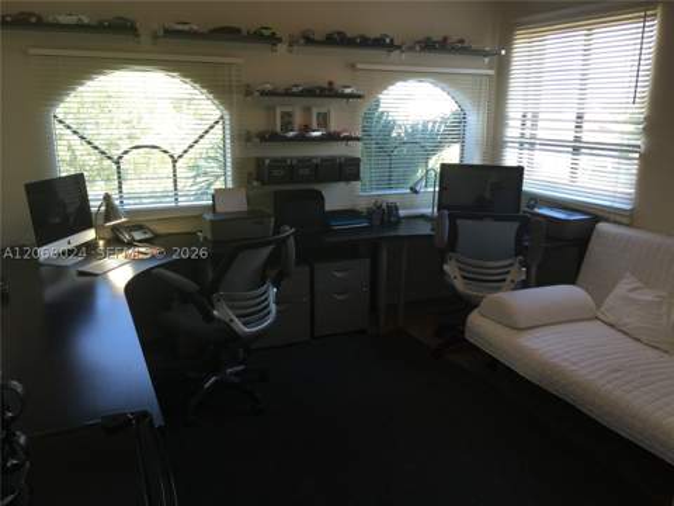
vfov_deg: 48.2
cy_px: 253
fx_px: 565
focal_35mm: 29
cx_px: 337
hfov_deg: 61.7
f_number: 2.2
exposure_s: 1/40
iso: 32
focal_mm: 4.15
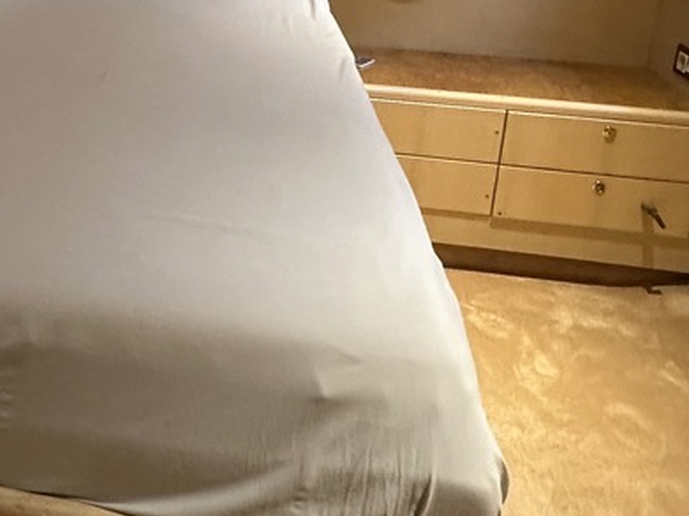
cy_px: -18
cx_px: 37
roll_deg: -1.0
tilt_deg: -14.5
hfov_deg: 39.8
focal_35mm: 43
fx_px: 856
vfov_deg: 30.8
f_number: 2.2
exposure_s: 1/50
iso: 640
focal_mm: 2.22
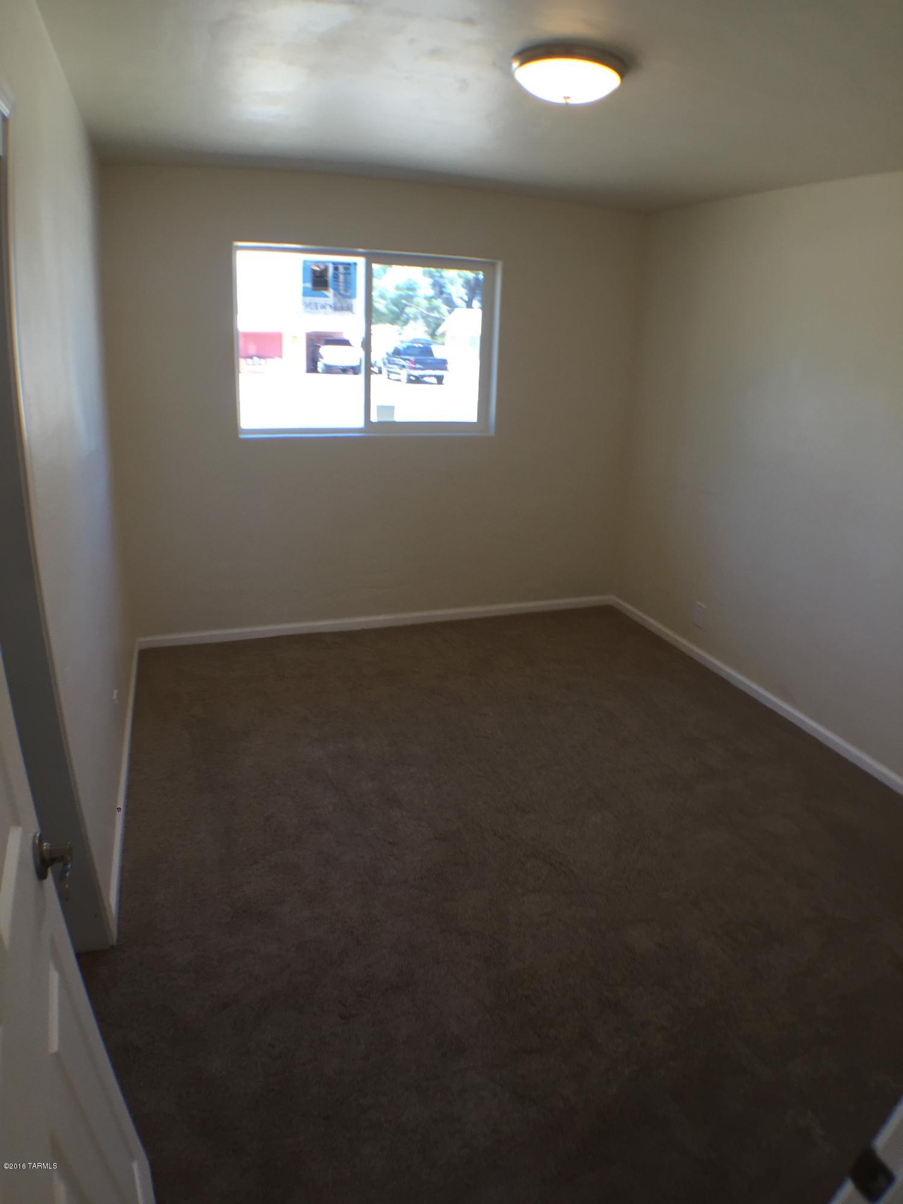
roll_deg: -3.0
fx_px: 1009
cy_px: 602
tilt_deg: -21.8
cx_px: 452
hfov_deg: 48.2
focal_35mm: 29
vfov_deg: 61.7
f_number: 2.2
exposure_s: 1/60
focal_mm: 4.15
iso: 32
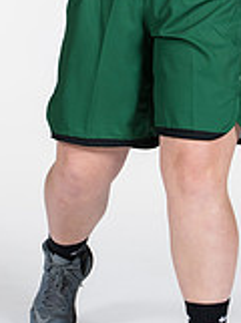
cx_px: 147
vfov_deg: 7.0
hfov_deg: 5.2
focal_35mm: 283
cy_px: -56
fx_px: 2638
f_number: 6.3
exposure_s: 1/160
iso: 200
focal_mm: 70
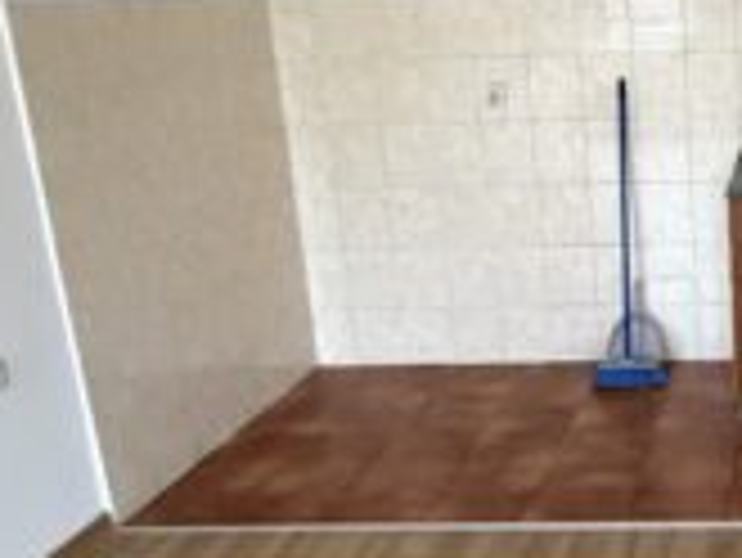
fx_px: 729
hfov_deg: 44.0
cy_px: 225
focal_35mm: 34
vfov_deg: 41.7
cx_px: 778
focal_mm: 2.22
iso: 800
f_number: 2.2
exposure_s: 1/60
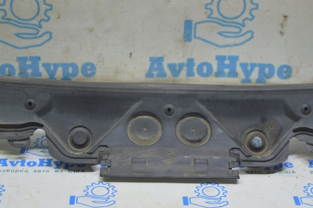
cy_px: 104
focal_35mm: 82
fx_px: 716
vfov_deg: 16.5
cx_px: 156
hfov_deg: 24.6
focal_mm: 55
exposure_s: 1/20
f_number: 5.6
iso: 400
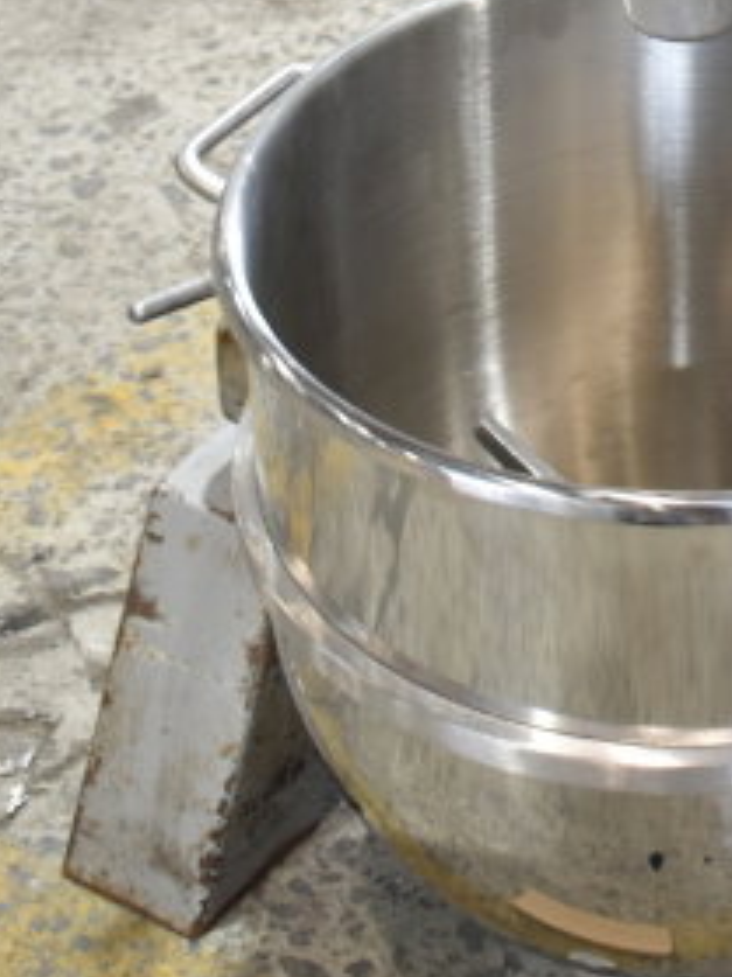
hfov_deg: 11.2
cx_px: 1044
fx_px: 3600
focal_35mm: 128
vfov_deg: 14.8
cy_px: -296
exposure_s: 1/40
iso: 400
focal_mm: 27
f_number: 4
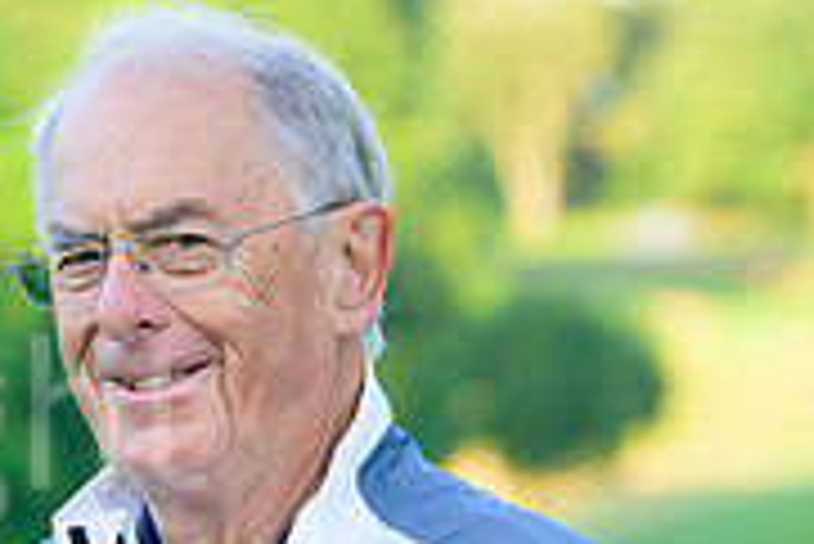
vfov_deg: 4.6
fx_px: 6811
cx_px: -72
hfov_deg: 6.8
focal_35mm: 301
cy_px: 708
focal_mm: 94
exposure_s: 1/400
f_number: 3.5
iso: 400
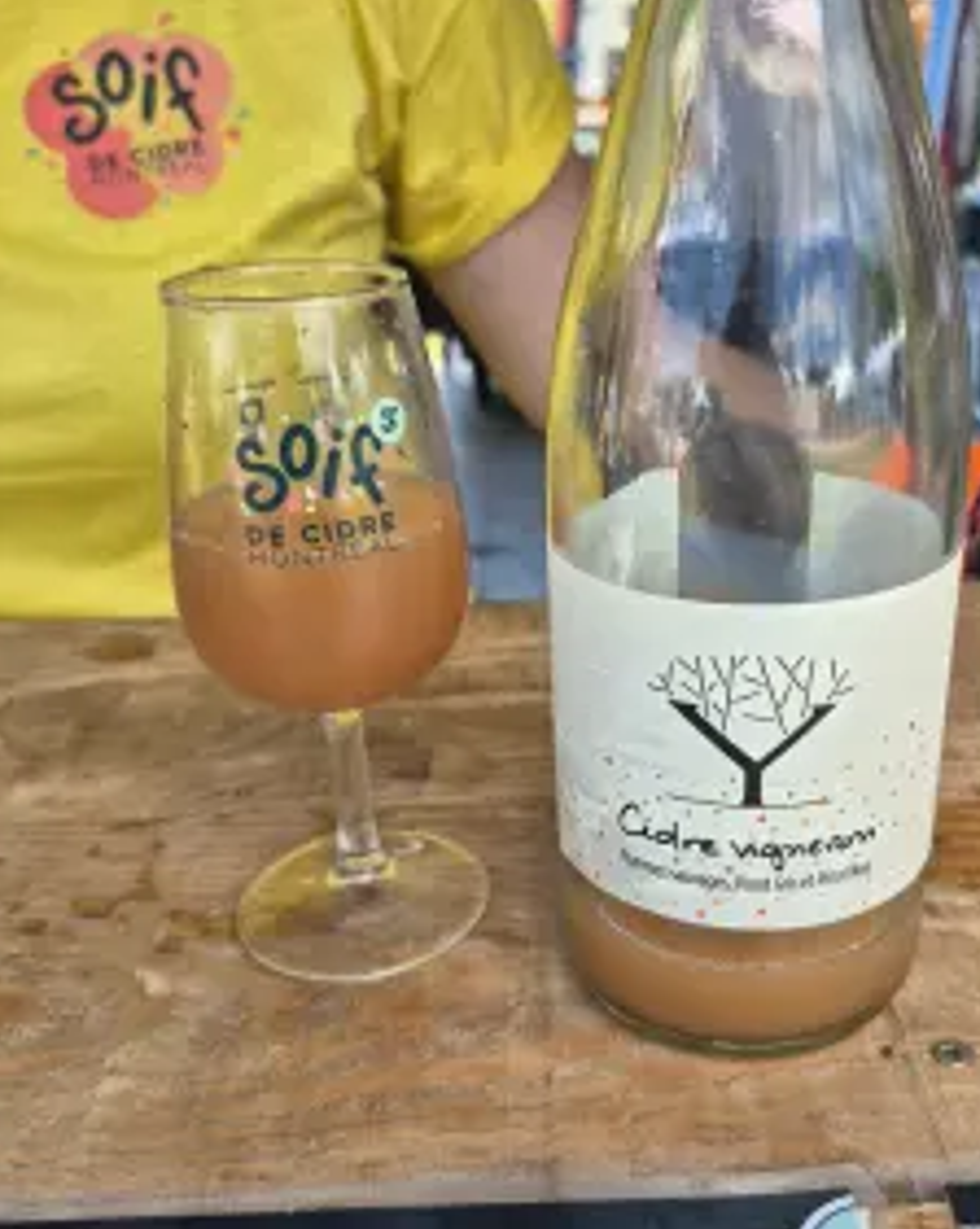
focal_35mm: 32
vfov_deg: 55.7
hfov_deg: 45.3
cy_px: 656
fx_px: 1163
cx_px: 617
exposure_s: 1/249
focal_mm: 5.4
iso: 25
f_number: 1.8
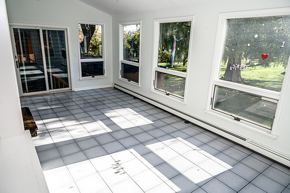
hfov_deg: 73.8
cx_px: 145
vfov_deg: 53.1
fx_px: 193
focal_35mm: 24
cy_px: 96
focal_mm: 24
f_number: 6.3
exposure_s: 1/200
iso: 400
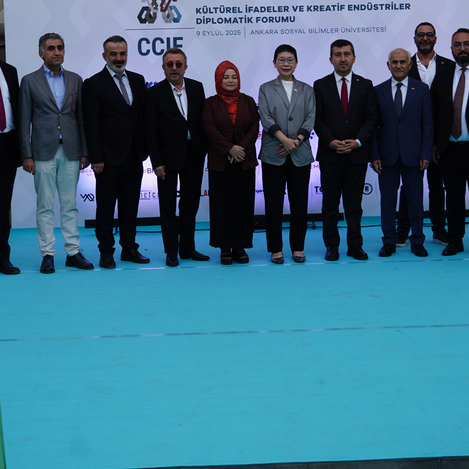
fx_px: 966
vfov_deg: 27.2
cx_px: 285
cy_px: 164
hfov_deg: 27.2
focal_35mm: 63
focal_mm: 36
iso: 200
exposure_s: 1/100
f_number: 4
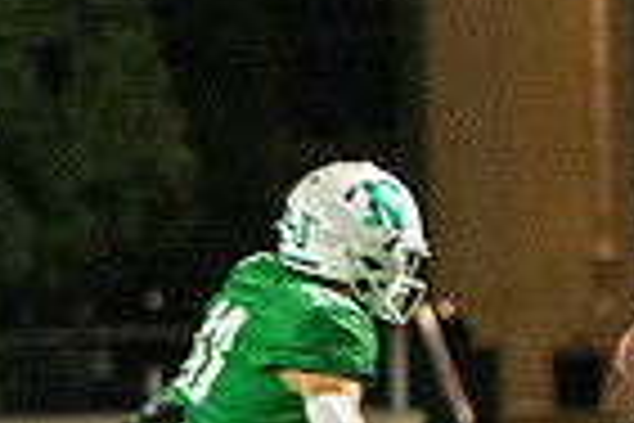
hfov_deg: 1.3
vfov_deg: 0.9
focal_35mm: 1611
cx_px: 797
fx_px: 28369
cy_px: 536
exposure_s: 1/800
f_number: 2.8
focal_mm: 200
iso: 8000
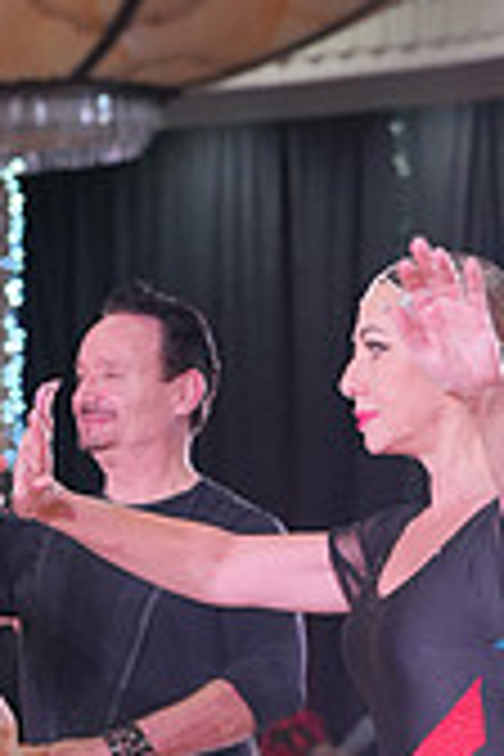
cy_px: 932
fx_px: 5082
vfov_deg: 8.4
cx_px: 79
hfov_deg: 5.7
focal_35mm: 242
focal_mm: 70
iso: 2000
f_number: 4
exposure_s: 1/500
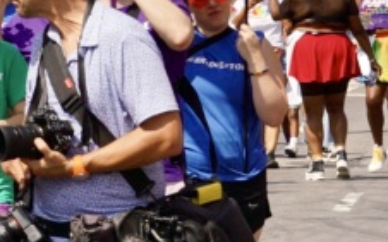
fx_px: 5401
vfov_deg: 2.5
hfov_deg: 4.0
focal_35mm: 511
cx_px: -855
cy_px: -333
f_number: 9
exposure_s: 1/500
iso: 200
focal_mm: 70
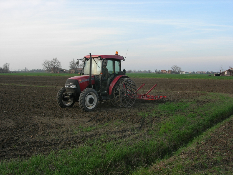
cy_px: 88
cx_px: 116
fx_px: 256
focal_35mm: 38
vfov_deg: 37.7
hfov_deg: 49.0
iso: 64
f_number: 4.8
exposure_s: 1/95.4
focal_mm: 7.8
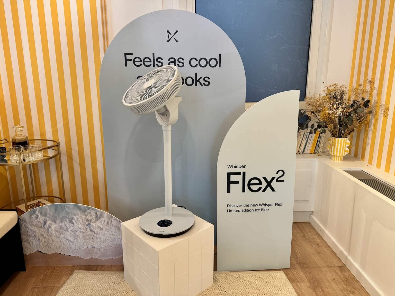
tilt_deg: -12.1
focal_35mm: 25
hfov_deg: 69.4
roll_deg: +1.0
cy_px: 143
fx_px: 285
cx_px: 201
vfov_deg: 54.9
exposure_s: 1/100
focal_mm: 6.76
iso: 160
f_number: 1.78
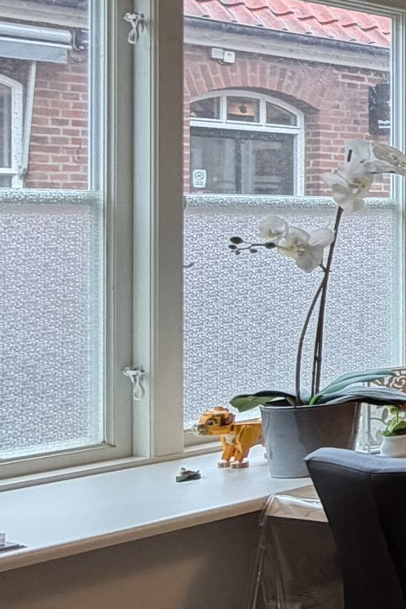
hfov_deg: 12.3
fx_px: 1049
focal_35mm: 62
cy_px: 216
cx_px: 1149
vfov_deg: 32.2
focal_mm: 2.22
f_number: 2.2
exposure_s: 1/100
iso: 160
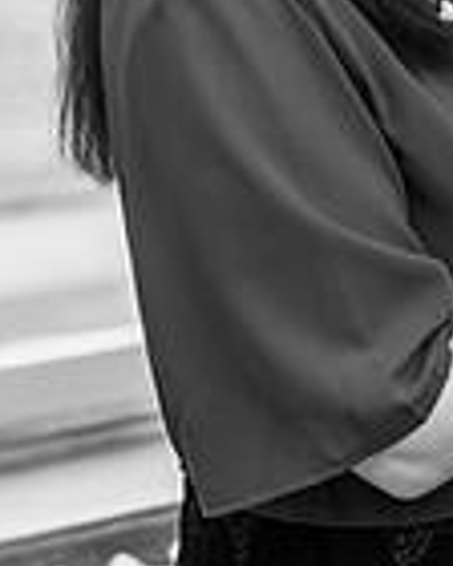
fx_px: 2480
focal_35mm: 148
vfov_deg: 13.0
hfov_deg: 9.5
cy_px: 267
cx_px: 1021
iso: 200
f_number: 2.5
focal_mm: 35
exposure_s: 1/125
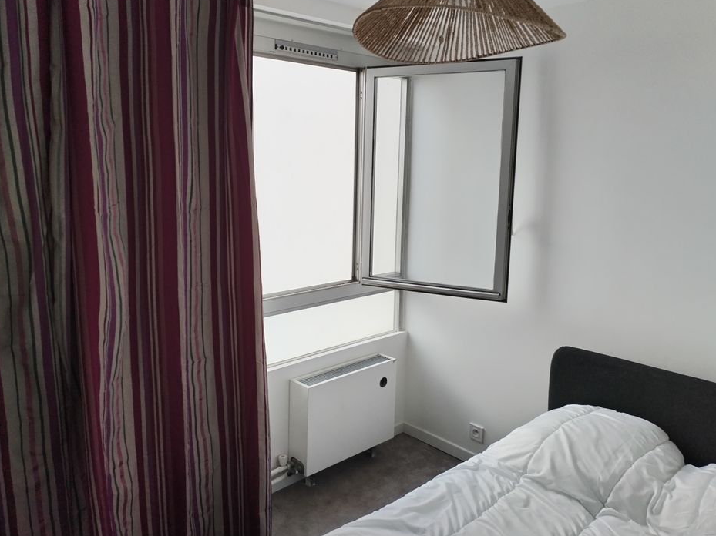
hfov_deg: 63.4
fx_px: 579
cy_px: 253
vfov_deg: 49.7
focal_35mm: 28
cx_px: 341
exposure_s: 1/60
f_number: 1.8
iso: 128
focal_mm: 4.75
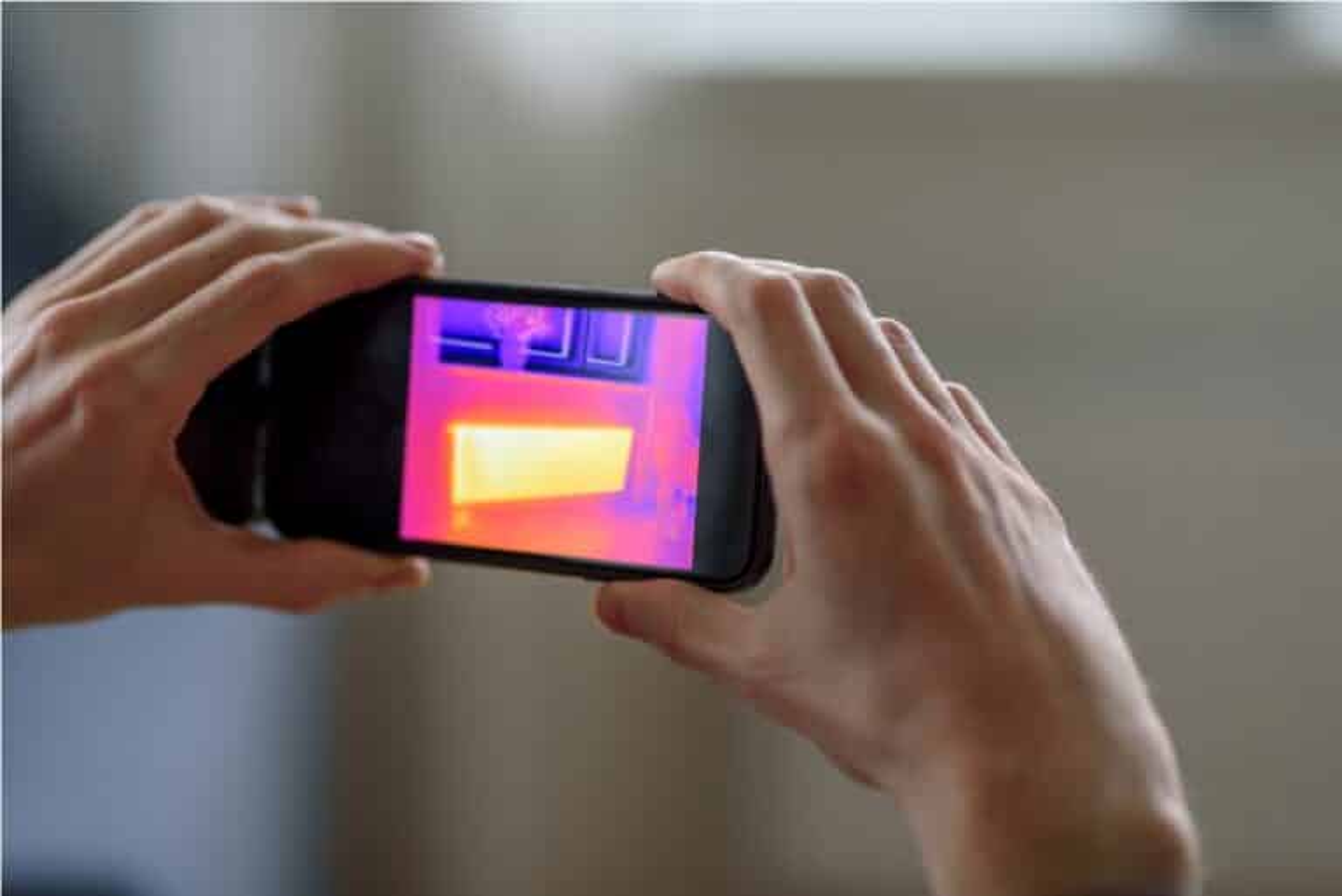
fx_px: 3170
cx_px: 671
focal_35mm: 85
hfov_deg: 23.9
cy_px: 448
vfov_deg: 16.1
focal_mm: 85
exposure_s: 1/80
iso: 320
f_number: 1.8
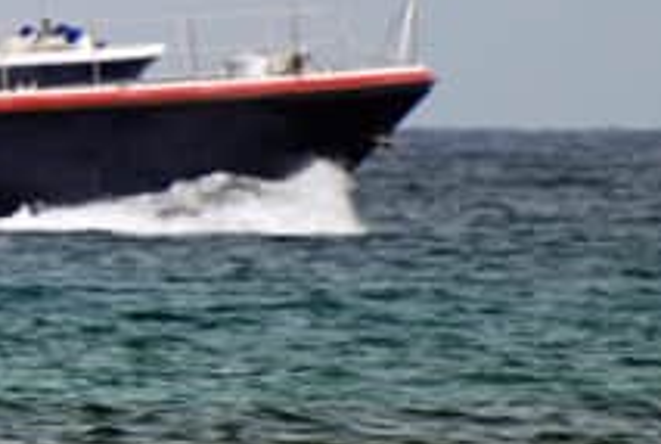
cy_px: 3
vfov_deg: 0.7
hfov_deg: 1.0
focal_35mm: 1985
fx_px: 36523
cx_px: -514
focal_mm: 300
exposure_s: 1/500
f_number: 5.6
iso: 100
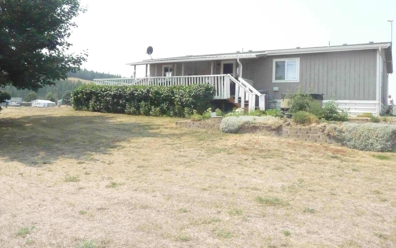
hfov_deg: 62.9
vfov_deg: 41.7
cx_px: 197
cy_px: 102
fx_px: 324
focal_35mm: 30
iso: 1600
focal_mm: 4.7
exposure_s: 1/2000
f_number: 8
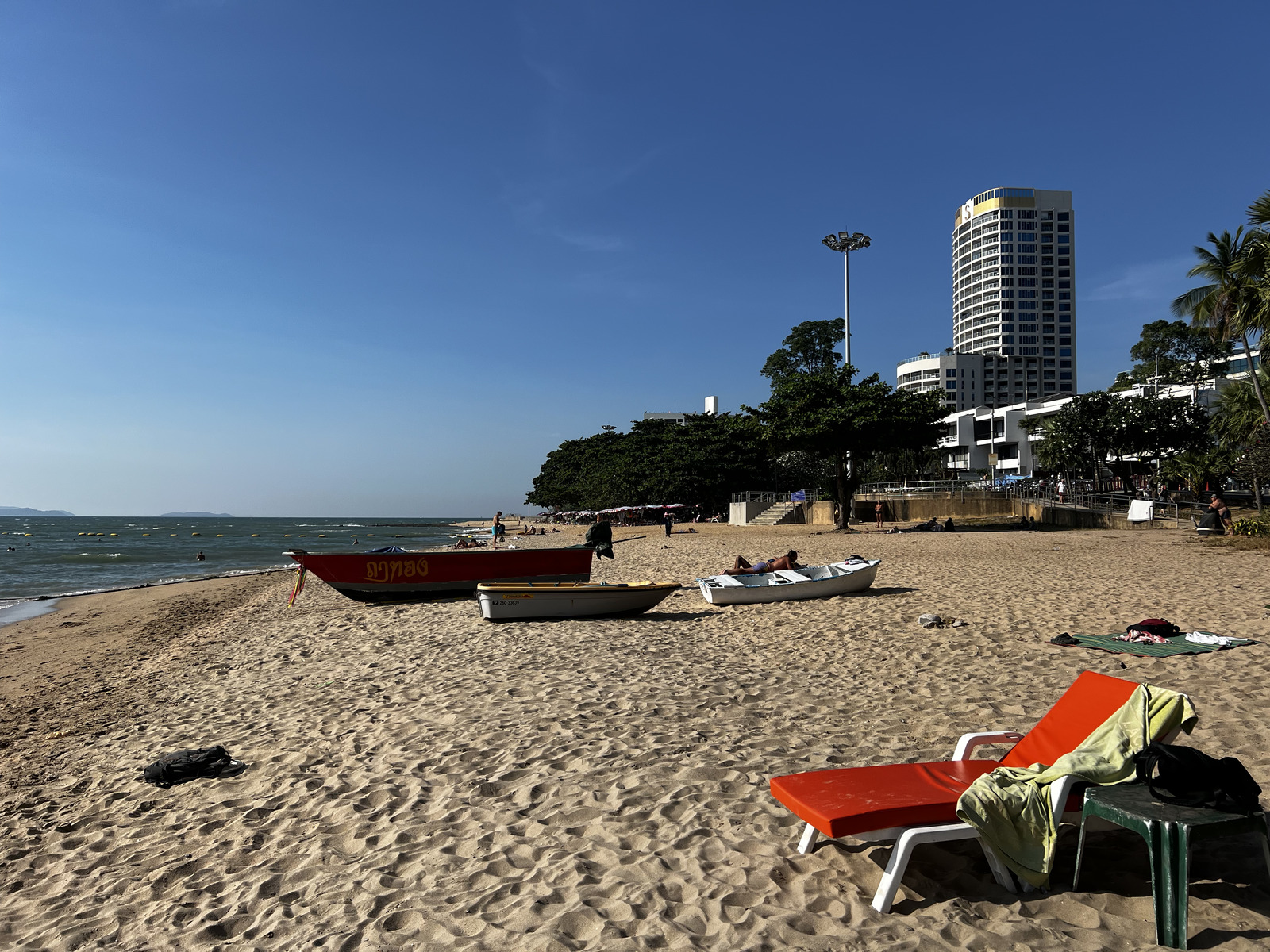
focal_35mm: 26
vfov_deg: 53.1
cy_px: 476
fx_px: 954
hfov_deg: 67.3
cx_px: 635
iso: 50
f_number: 1.5
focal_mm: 5.7
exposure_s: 1/6993
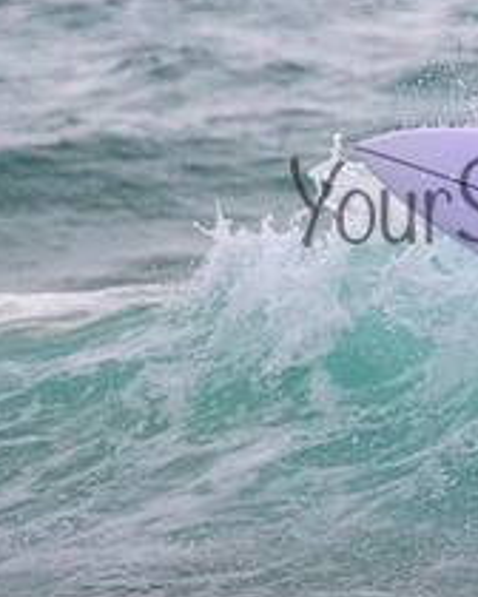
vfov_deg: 1.0
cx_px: 428
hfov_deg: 0.8
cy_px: 74
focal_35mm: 1848
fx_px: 32679
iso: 7200
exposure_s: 1/2000
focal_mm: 600
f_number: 11
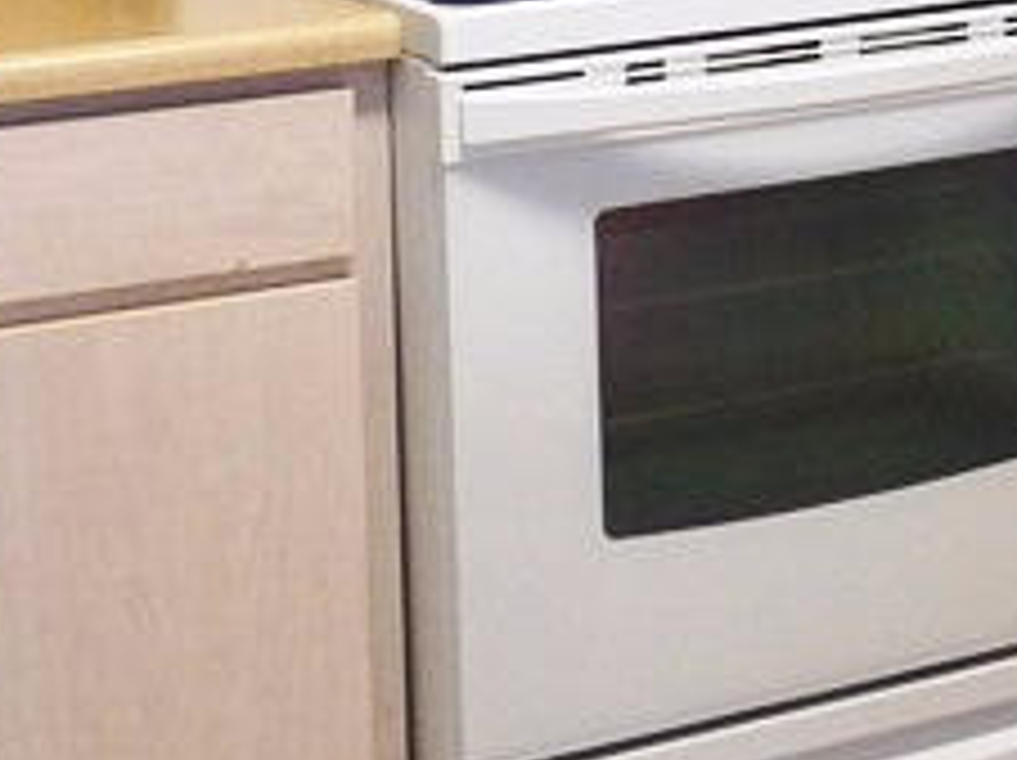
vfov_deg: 11.6
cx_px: 1174
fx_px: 3639
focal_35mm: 124
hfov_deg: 15.4
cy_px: -270
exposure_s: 1/30
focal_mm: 4.9
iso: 200
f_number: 2.8
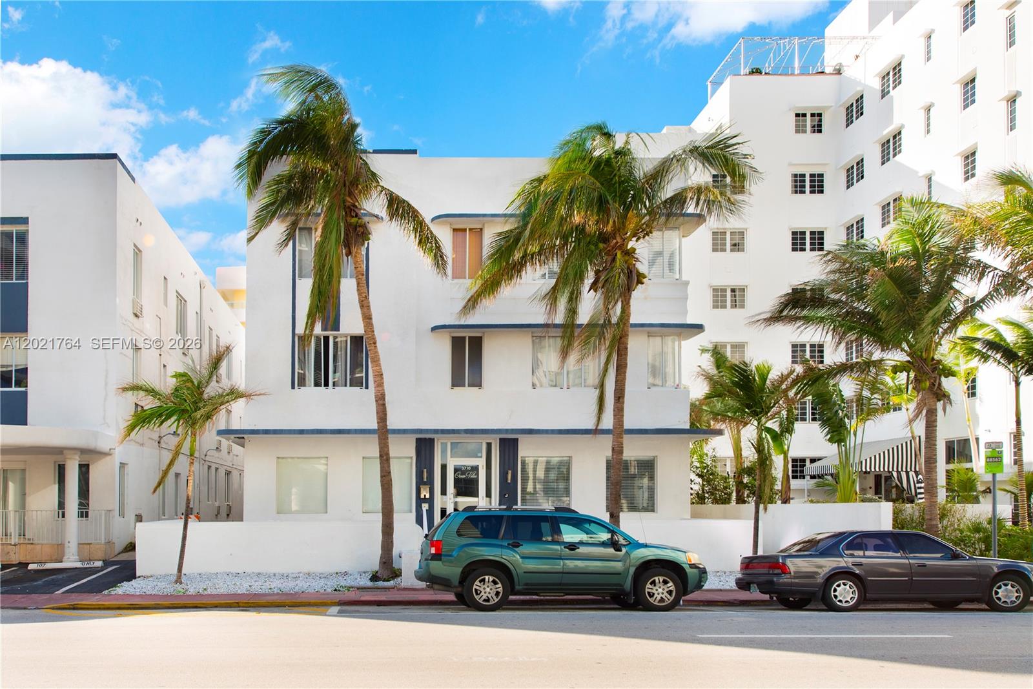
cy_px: 344
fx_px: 689
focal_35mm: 24
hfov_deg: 73.7
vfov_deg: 53.1
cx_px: 516
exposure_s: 1/125
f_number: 10
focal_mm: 24
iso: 100
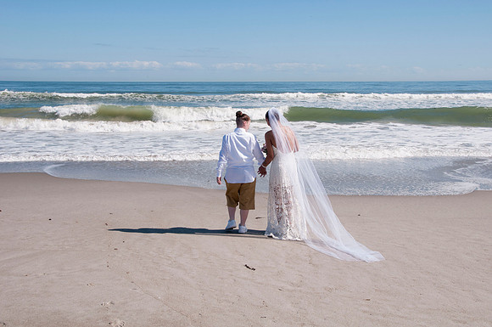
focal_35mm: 42
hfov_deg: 46.5
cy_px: 164
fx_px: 573
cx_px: 246
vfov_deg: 31.8
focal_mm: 28
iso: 100
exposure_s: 1/250
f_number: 13
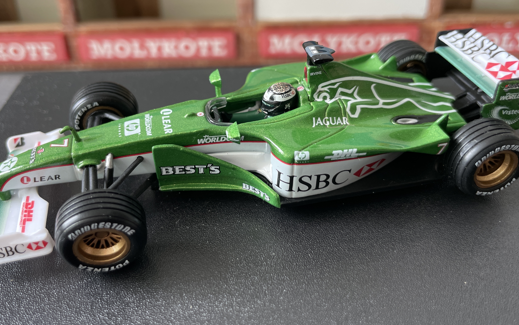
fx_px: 453
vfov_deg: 39.2
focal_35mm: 32
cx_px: 249
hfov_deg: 59.6
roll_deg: +2.6
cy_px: 128
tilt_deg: -26.8
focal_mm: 4.2
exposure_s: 1/112
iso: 125
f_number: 1.6
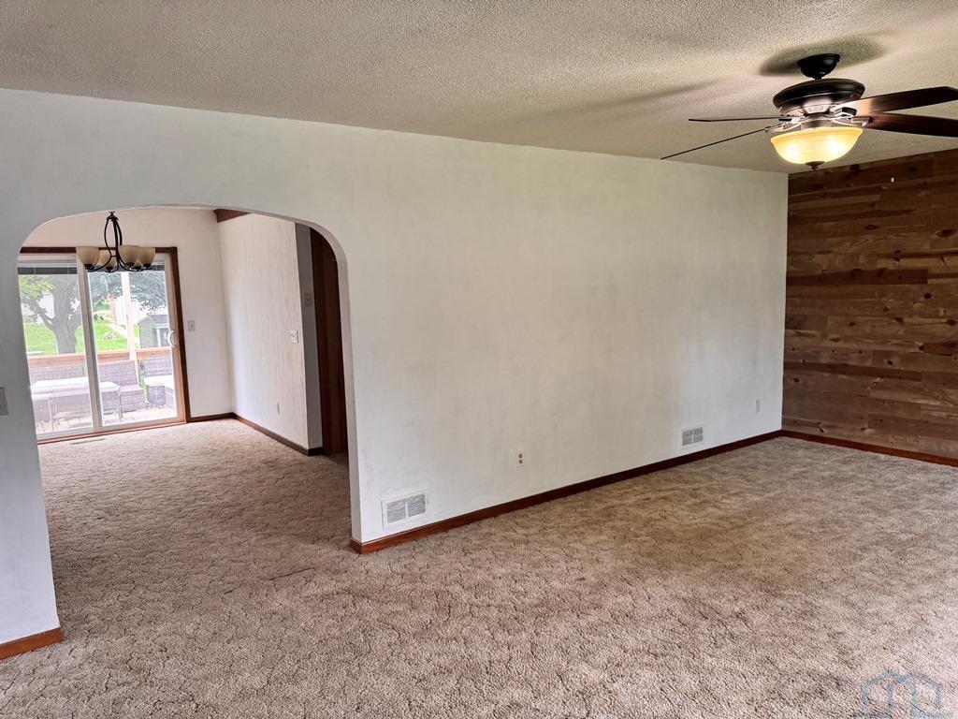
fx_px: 664
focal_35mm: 24
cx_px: 479
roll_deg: +1.4
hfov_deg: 71.6
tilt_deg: -7.3
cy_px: 360
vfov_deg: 56.8
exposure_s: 1/120
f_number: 1.78
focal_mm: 6.76
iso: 160
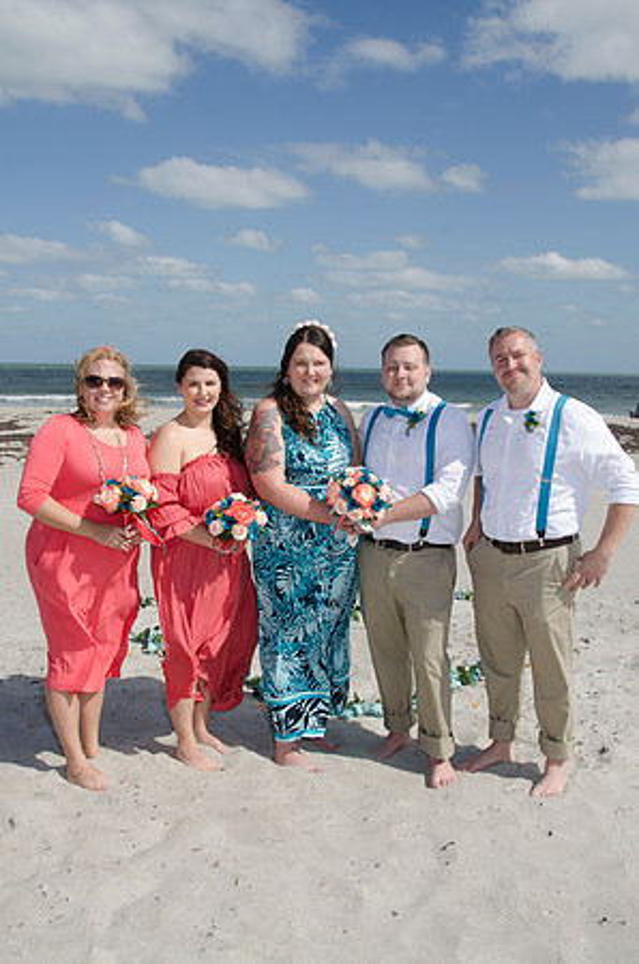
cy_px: 482
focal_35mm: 33
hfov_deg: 39.8
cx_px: 320
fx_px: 883
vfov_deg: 57.3
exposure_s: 1/250
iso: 100
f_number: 10
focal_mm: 22
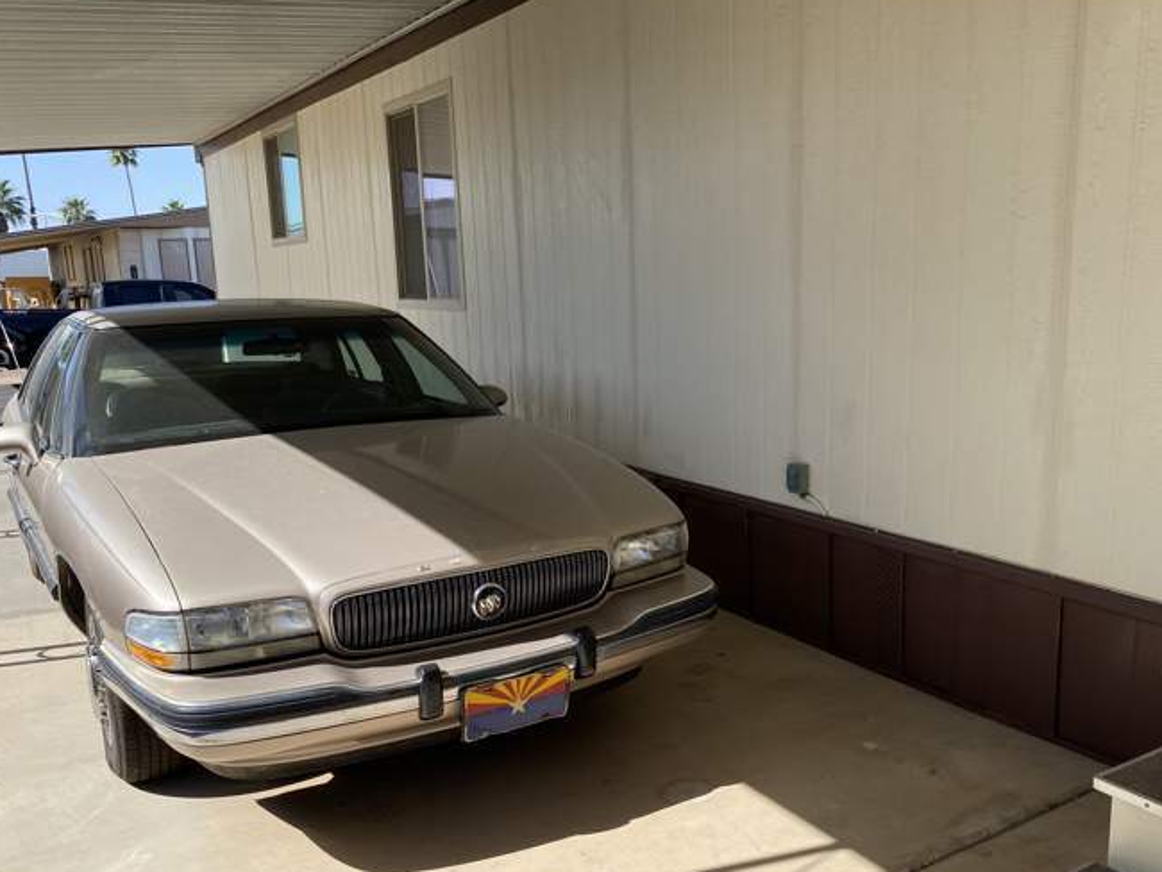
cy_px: 515
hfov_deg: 56.5
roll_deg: +1.6
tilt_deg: -10.0
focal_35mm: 32
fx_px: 1075
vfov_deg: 44.0
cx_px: 678
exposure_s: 1/1898
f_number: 1.8
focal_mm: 4.25
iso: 32
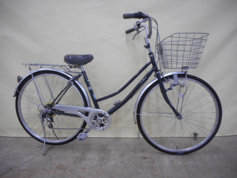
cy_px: 89
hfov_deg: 69.4
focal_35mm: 25
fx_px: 171
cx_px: 118
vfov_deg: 54.9
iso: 400
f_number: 3.7
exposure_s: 1/25
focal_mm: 4.5
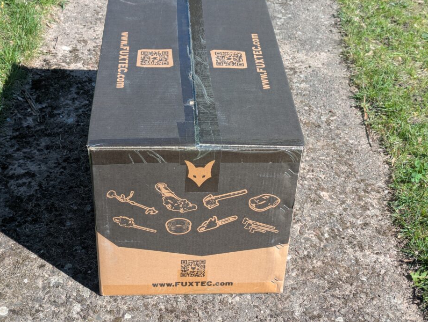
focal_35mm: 57
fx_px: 705
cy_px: 163
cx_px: 200
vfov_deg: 25.7
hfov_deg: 33.8
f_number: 1.89
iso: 46
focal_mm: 5.43
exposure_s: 1/907
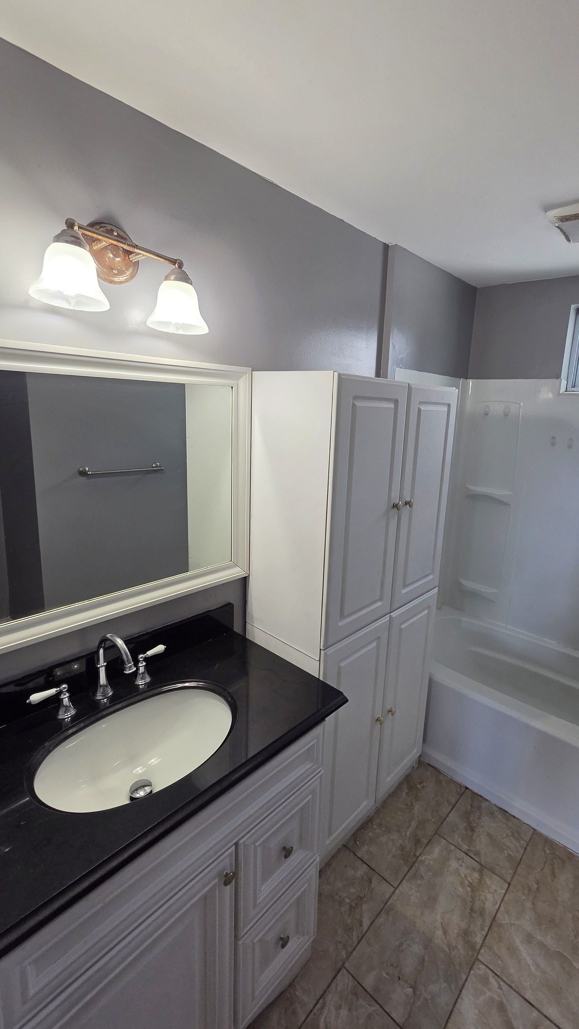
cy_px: 496
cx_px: 343
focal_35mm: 15
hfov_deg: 69.9
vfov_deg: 102.9
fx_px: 409
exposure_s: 1/120
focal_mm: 2.2
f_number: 2.2
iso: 160
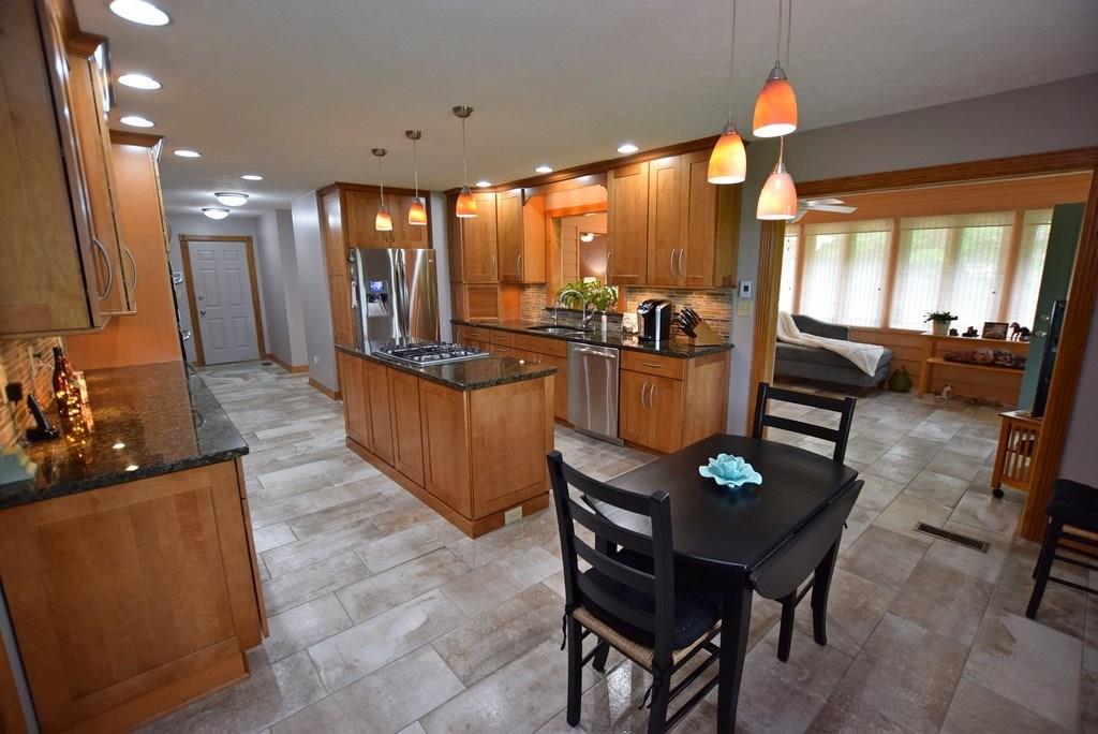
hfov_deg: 100.4
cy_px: 367
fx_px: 458
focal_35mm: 15
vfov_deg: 77.4
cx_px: 549
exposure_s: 1/60
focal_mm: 10
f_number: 4
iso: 500
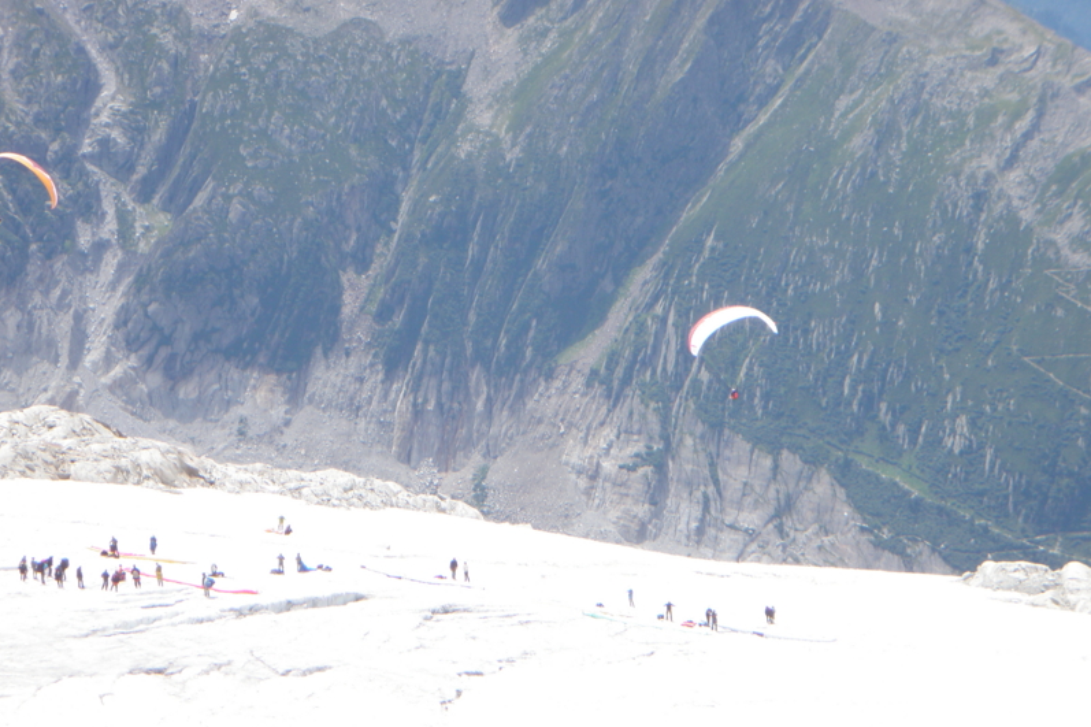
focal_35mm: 119
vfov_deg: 11.5
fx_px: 3605
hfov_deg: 17.2
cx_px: 546
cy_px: 398
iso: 80
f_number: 5
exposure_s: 1/250
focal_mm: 20.1
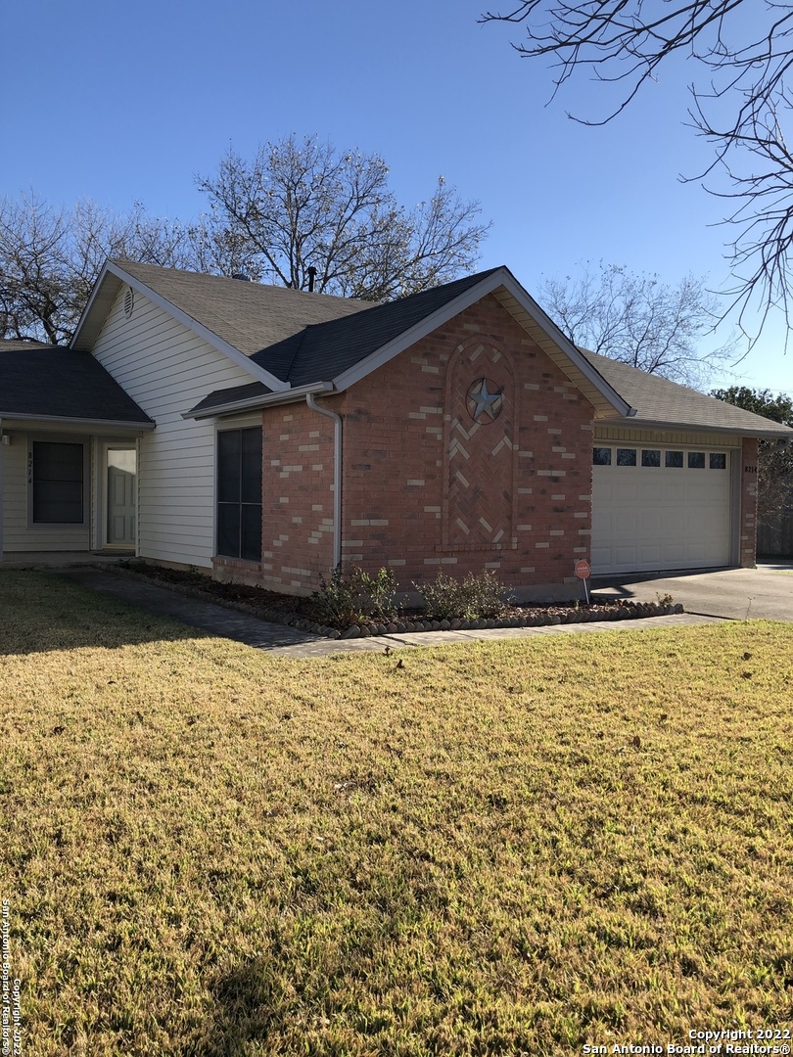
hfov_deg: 49.7
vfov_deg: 63.4
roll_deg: -1.1
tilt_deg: -2.9
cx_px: 396
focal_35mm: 28
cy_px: 528
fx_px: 855
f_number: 1.8
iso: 20
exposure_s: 1/1279
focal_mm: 3.99
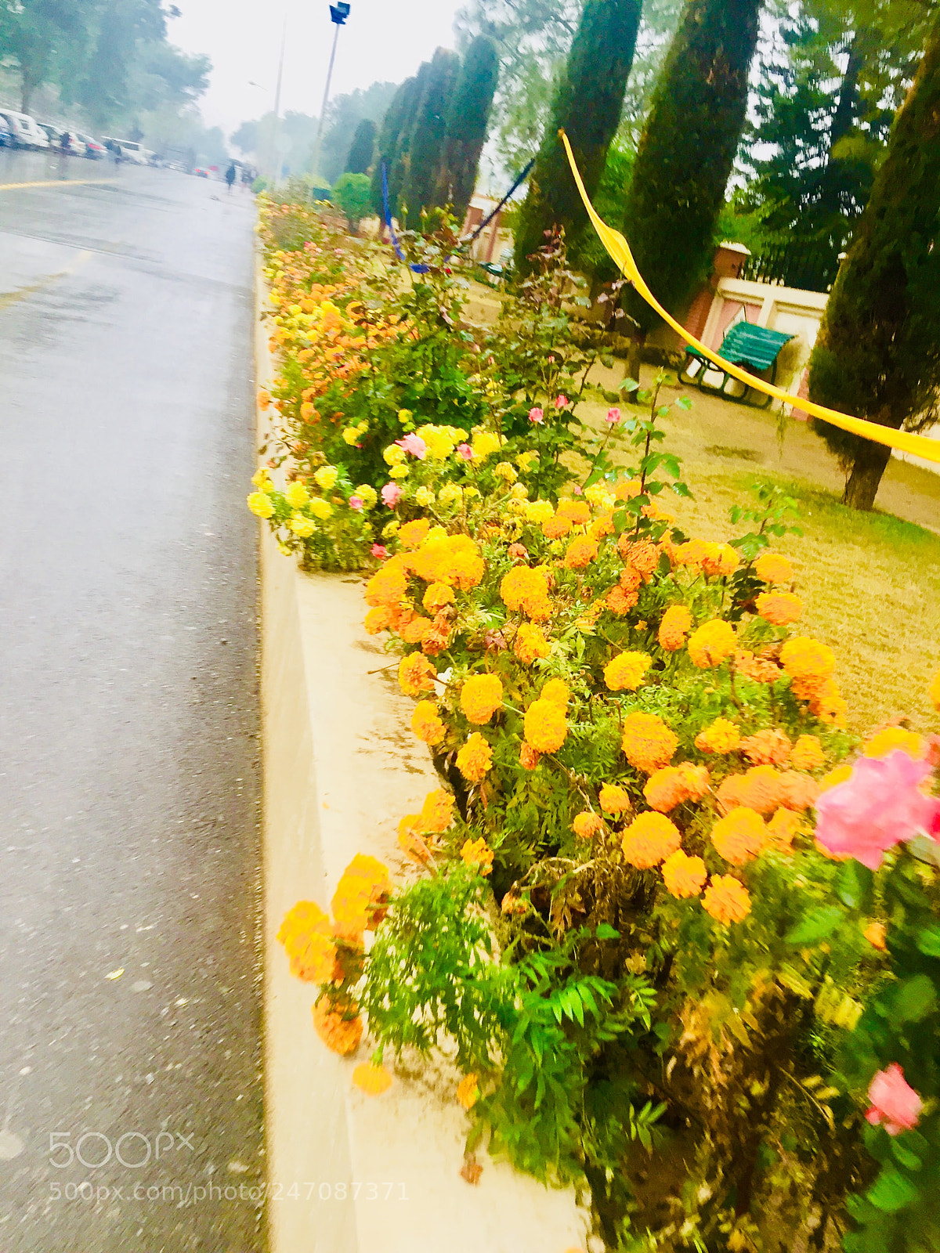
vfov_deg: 61.7
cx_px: 470
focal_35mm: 29
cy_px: 626
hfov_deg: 48.2
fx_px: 1050
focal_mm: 4.15
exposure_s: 1/33
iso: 40
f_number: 2.2
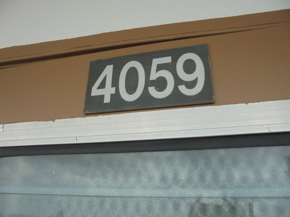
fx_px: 218
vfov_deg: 53.1
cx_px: 145
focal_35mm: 26
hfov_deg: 67.3
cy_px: 108
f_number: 3.5
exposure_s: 1/320
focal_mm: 4.6
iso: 100
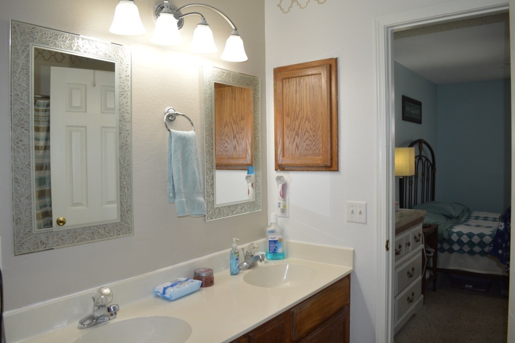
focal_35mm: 27
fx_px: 386
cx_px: 258
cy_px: 172
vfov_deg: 47.9
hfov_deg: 67.4
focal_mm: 18
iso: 250
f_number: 4
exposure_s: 1/125
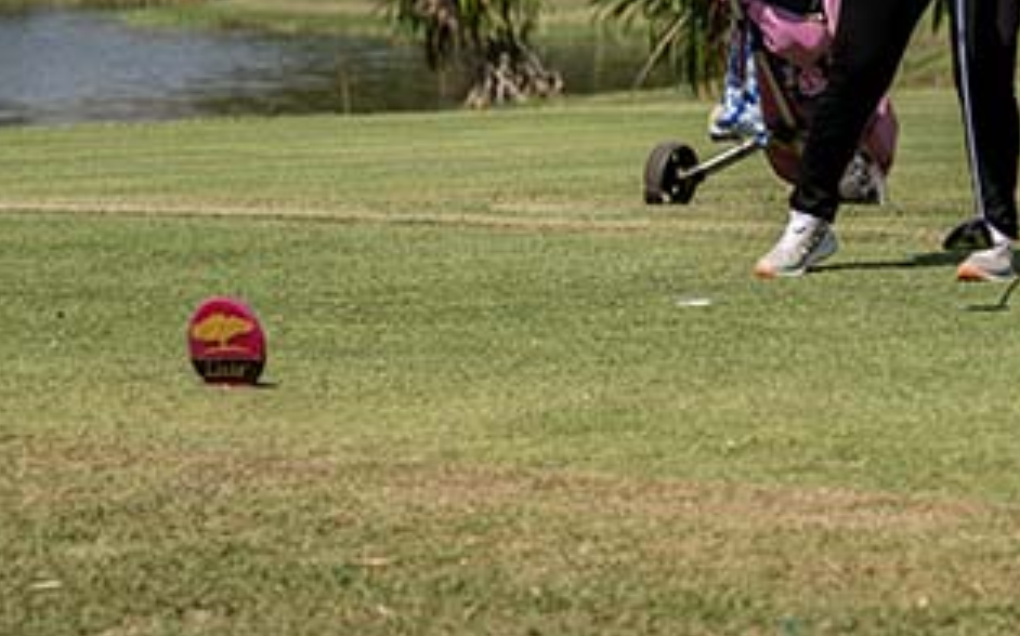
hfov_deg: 9.5
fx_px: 6058
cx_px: 1218
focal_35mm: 218
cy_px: -110
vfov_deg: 6.0
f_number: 3.2
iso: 250
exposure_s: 1/6400
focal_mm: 70
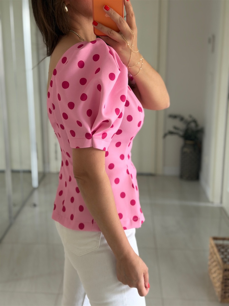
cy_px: 153
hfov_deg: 30.3
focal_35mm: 48
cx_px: 114
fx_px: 423
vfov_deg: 39.7
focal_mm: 6.76
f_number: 1.78
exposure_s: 1/60
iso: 125
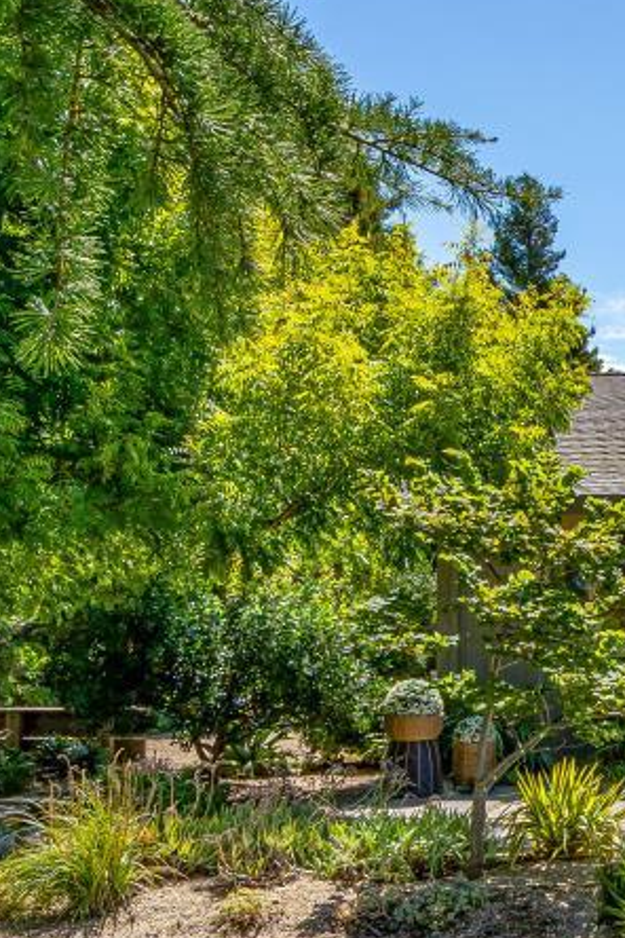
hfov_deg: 20.9
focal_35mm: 54
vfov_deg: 36.7
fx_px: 1406
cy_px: 587
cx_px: 963
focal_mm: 16
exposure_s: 1/320
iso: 400
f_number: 11
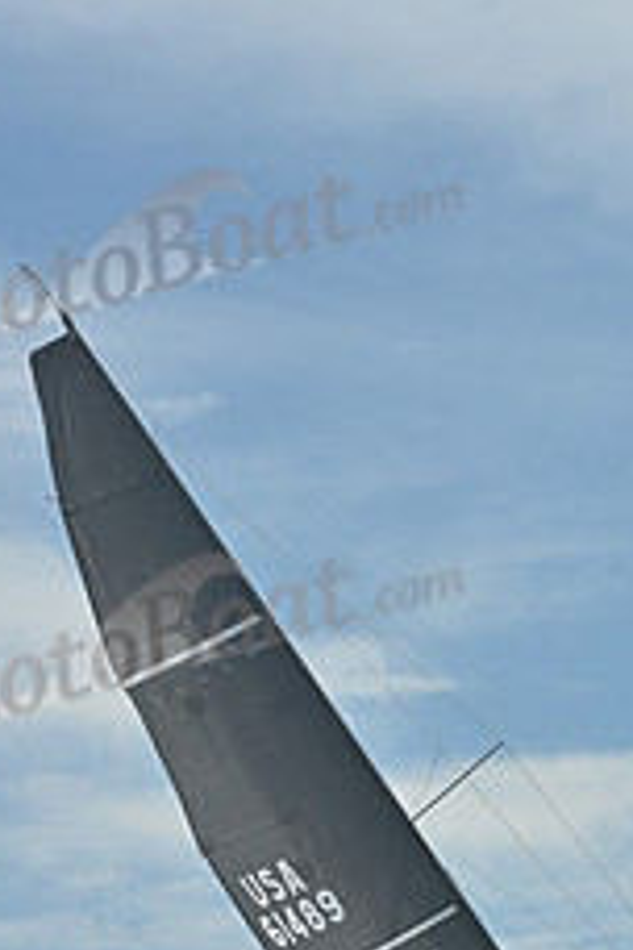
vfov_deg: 11.5
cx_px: 681
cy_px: 800
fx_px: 4694
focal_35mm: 178
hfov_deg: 7.7
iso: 250
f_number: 9
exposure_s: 1/1250
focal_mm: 70
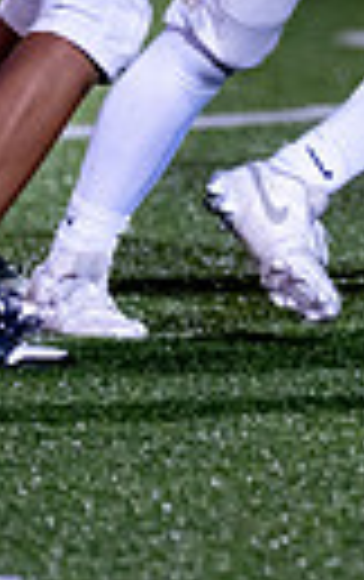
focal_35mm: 1154
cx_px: 678
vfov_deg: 1.8
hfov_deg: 1.1
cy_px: -320
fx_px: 18256
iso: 2000
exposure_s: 1/1000
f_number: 2.8
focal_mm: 200
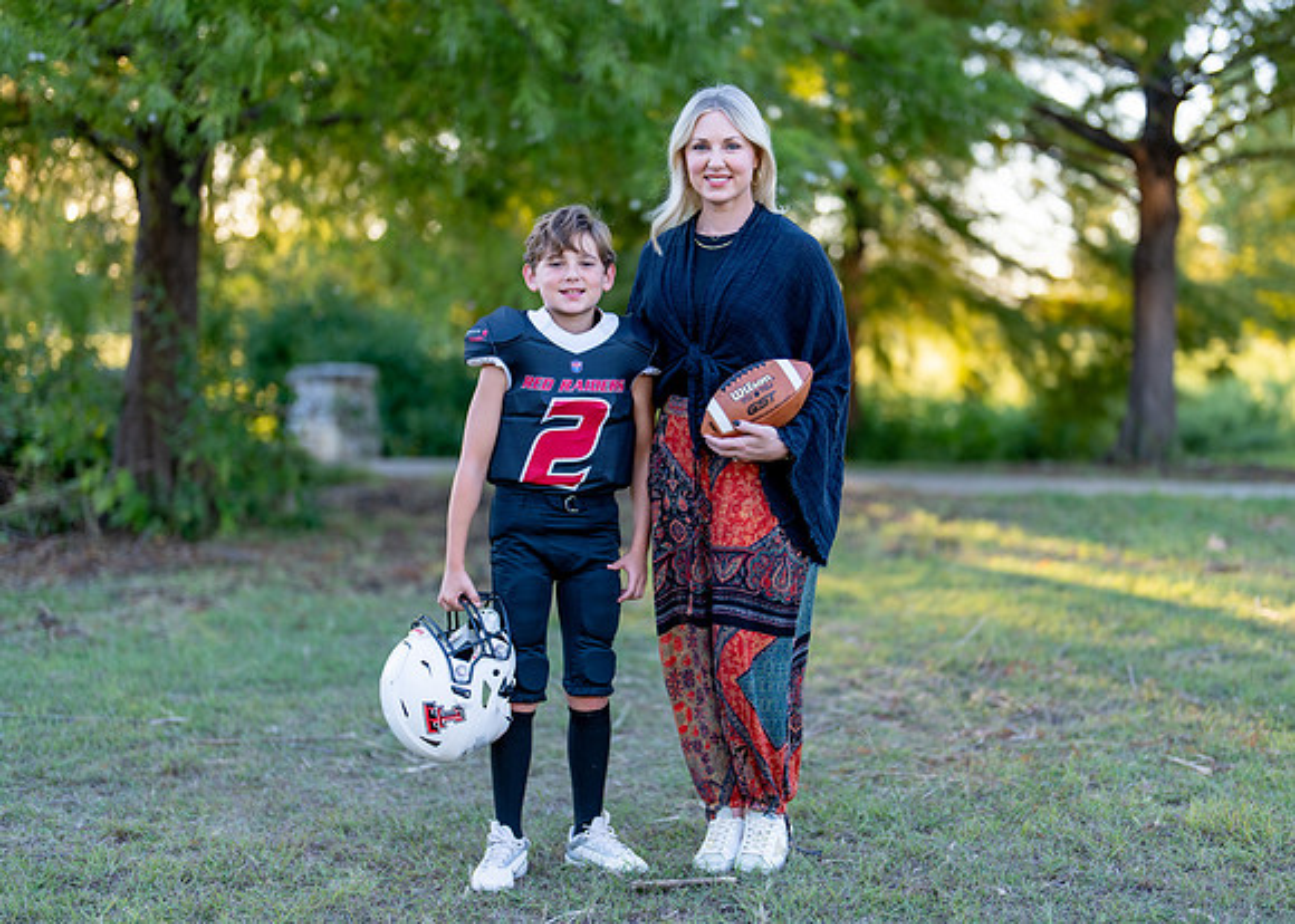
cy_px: 471
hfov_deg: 33.3
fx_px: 2165
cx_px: 714
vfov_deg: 24.1
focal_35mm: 59
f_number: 1.2
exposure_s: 1/500
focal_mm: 50
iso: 100
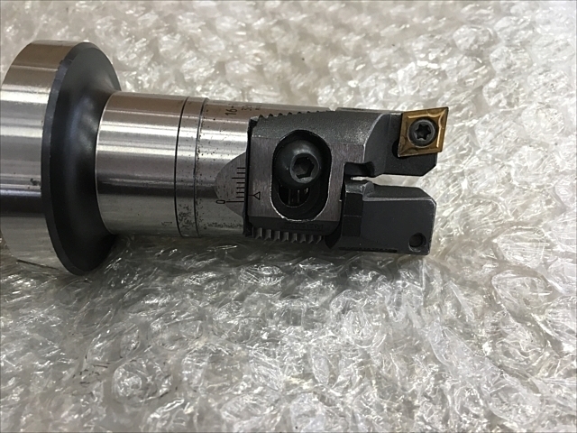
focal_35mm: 29
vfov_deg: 48.2
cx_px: 288
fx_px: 483
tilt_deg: -55.9
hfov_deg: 61.7
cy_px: 216
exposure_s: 1/30
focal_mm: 4.15
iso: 64
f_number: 2.2
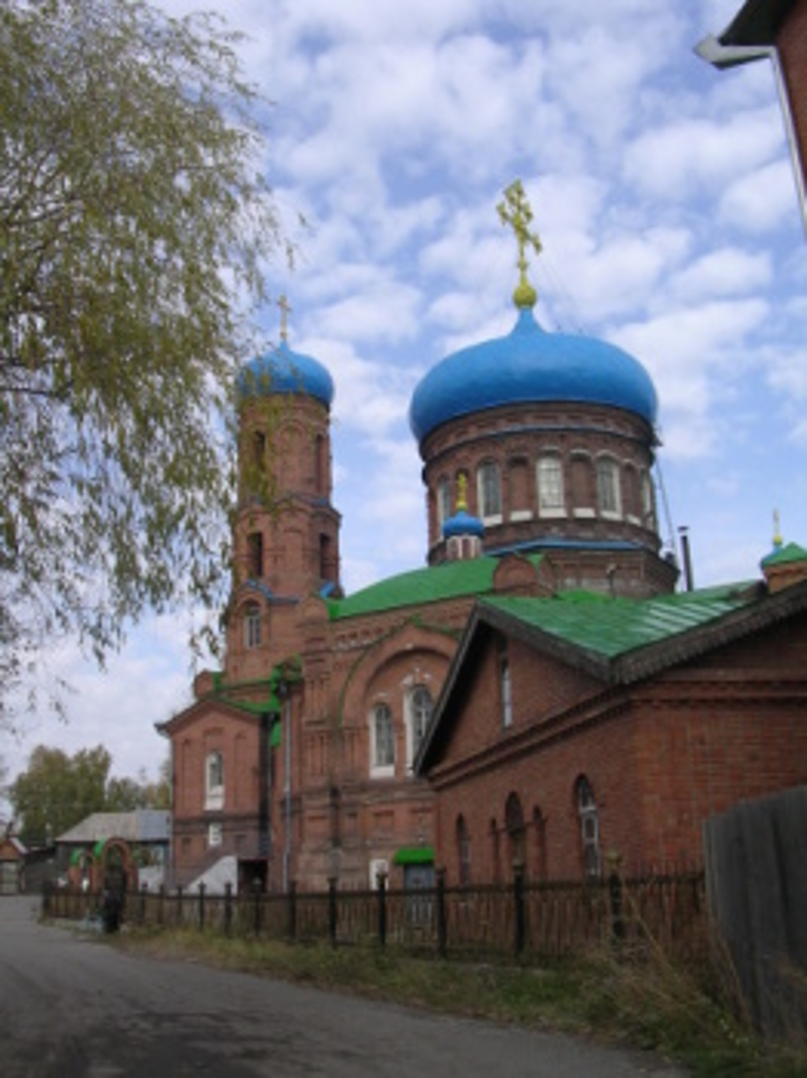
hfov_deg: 37.7
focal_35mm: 38
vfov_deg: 49.0
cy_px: 539
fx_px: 1183
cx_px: 404
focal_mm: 5.8
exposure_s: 1/217
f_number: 5.6
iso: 100
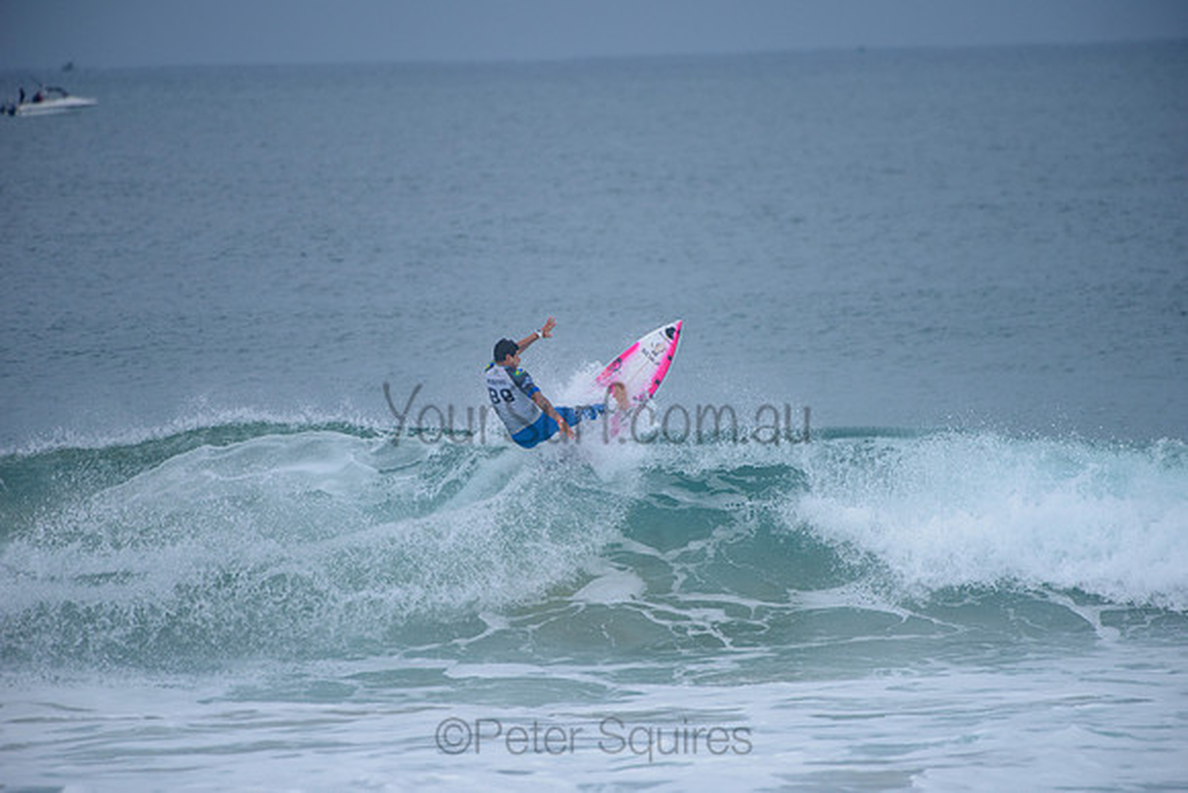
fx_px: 16503
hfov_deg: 4.1
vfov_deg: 2.8
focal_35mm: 500
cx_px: 594
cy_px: 396
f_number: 5.6
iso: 360
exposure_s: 1/2000
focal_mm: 500
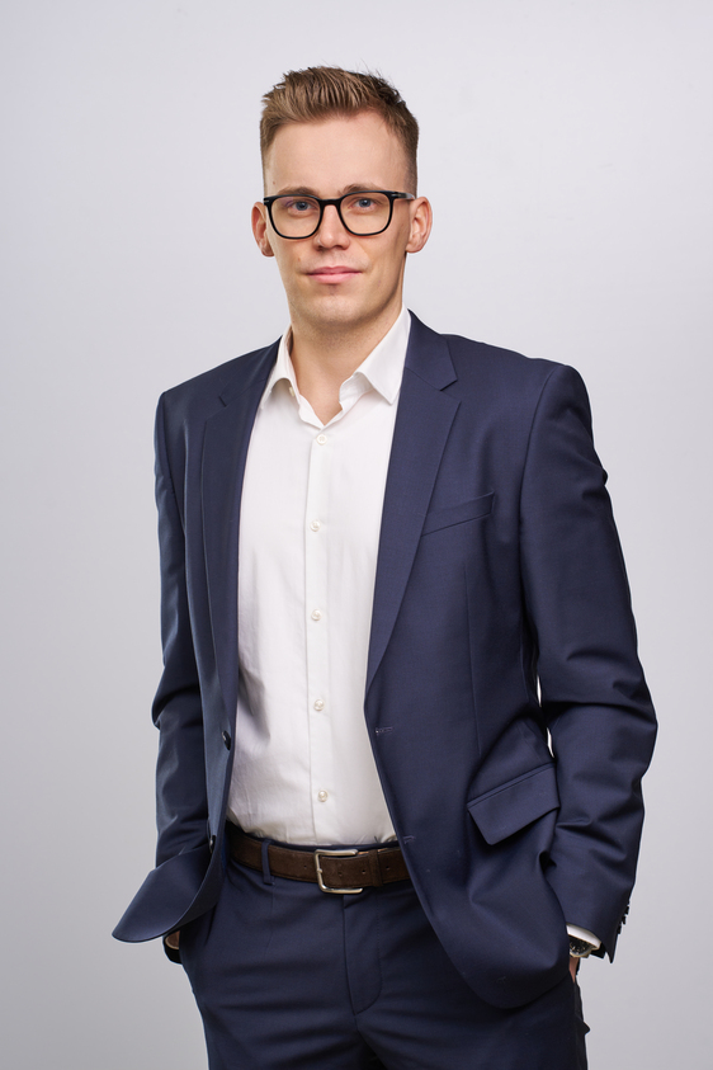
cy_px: 535
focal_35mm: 99
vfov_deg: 20.6
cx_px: 356
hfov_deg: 13.8
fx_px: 2941
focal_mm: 99
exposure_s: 1/160
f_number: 9
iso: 100
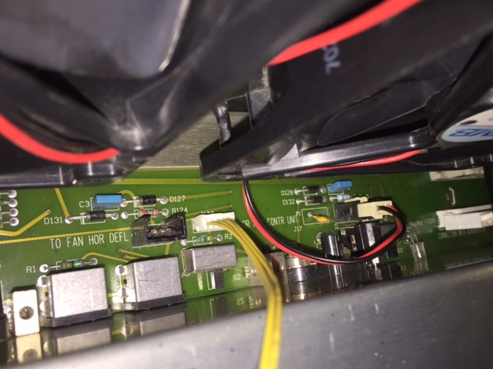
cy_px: 193
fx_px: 441
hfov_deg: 58.3
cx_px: 258
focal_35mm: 31
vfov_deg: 45.4
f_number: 2.2
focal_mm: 4.15
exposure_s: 1/94
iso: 32
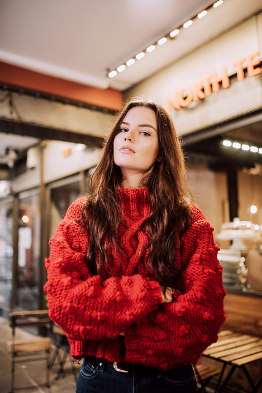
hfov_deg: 37.9
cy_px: 196
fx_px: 382
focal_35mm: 35
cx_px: 131
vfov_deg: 54.4
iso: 1000
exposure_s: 1/160
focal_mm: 35
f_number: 1.4
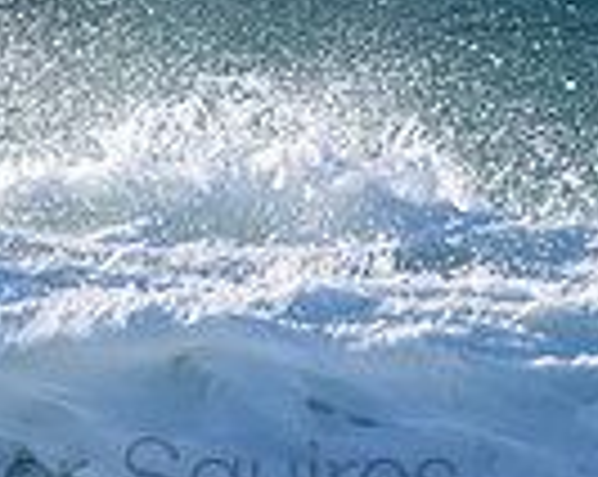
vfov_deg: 0.5
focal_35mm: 3068
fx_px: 54219
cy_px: -268
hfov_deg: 0.6
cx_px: 112
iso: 360
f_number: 5.6
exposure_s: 1/2000
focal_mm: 500
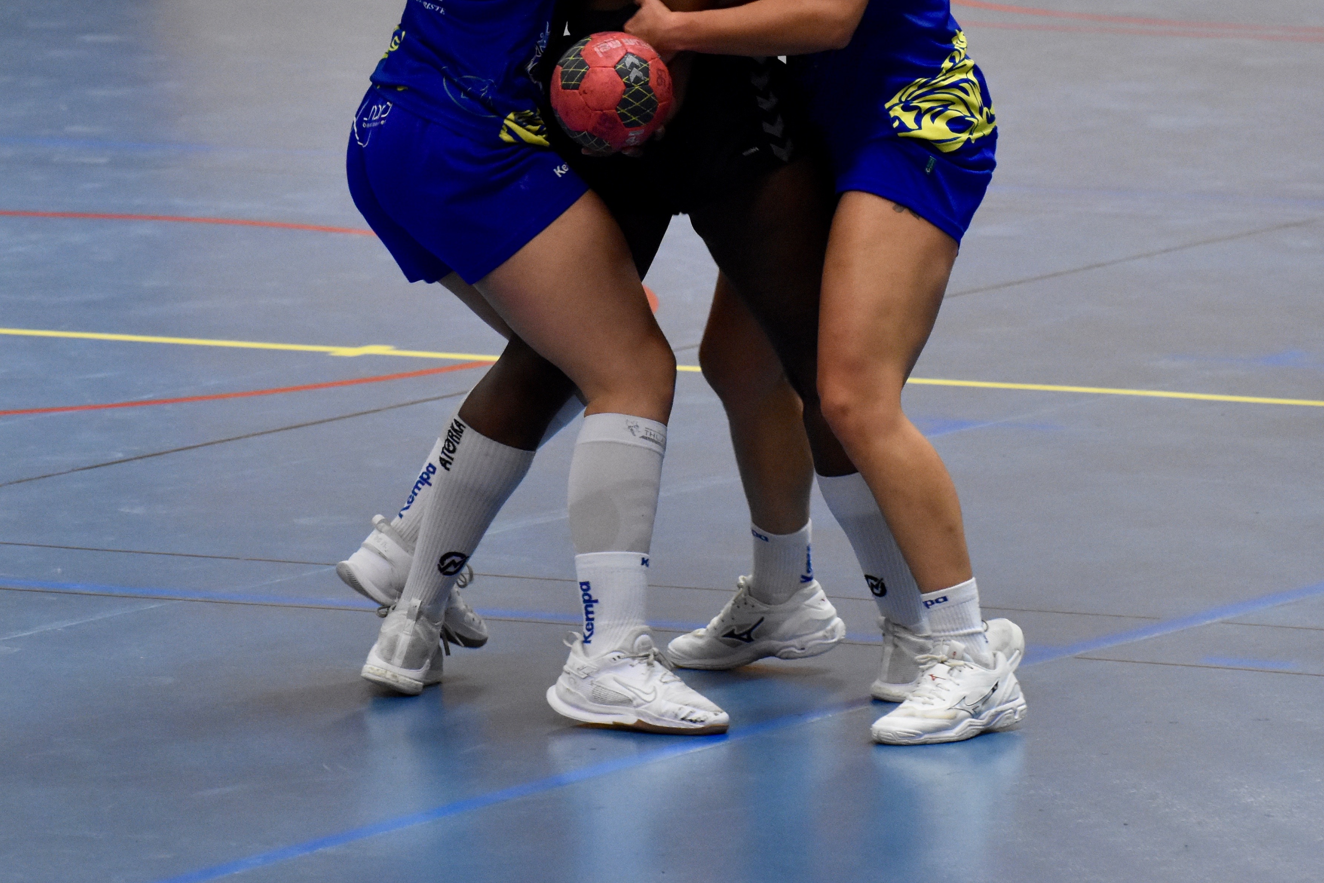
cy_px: 149
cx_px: 757
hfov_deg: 5.6
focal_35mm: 366
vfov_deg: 3.8
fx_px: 13454
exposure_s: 1/250
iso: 3200
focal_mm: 145
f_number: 4.8
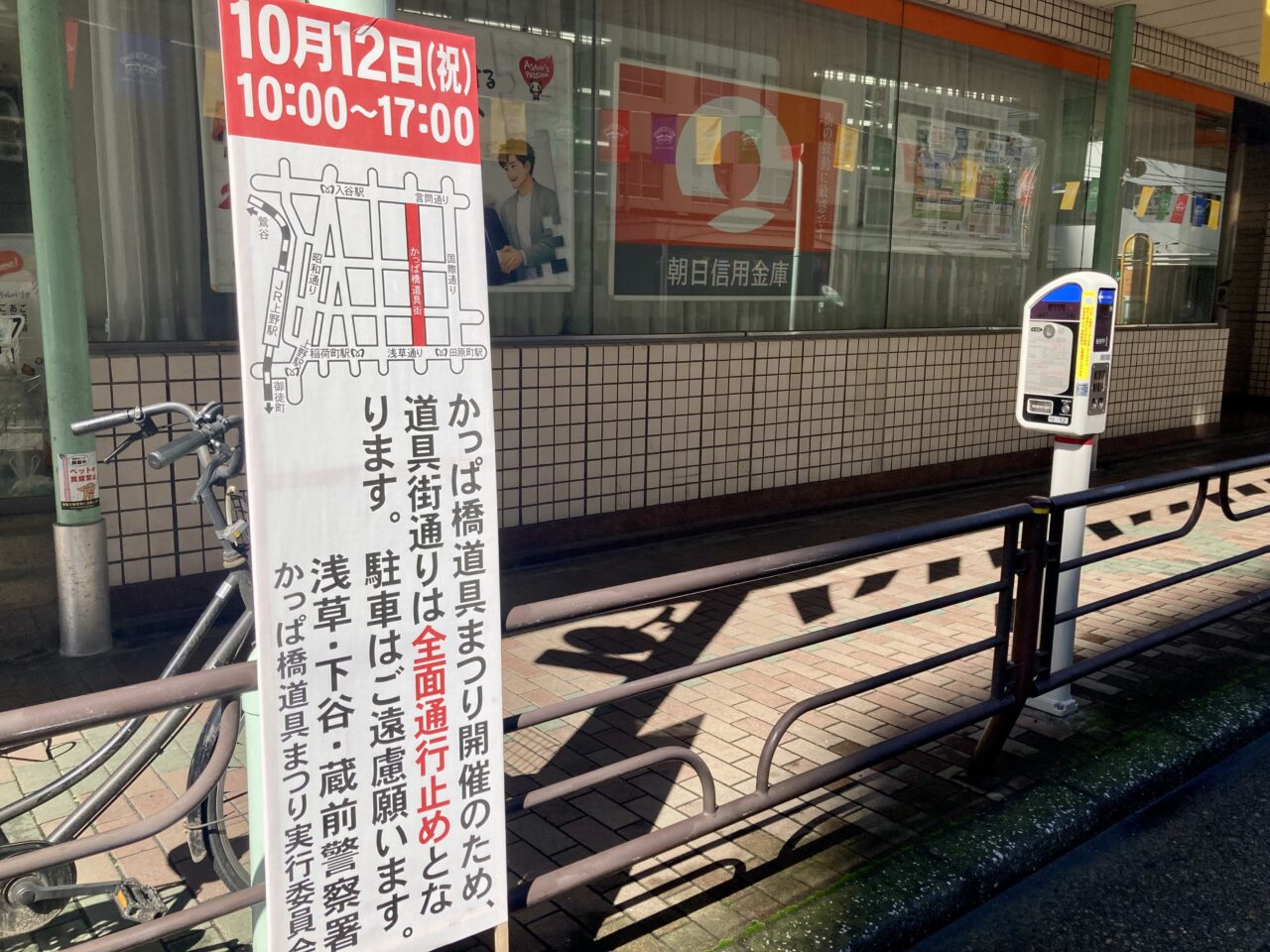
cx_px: 635
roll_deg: -1.7
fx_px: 1027
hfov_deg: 63.4
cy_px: 476
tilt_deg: -8.3
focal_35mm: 28
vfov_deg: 49.7
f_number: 1.8
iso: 20
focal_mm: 3.99
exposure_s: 1/1499
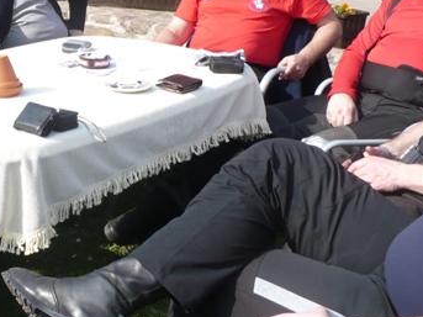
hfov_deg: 27.2
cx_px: 46
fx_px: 843
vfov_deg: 20.8
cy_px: 27
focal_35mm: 69
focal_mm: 6.1
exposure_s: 1/640
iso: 100
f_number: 2.8
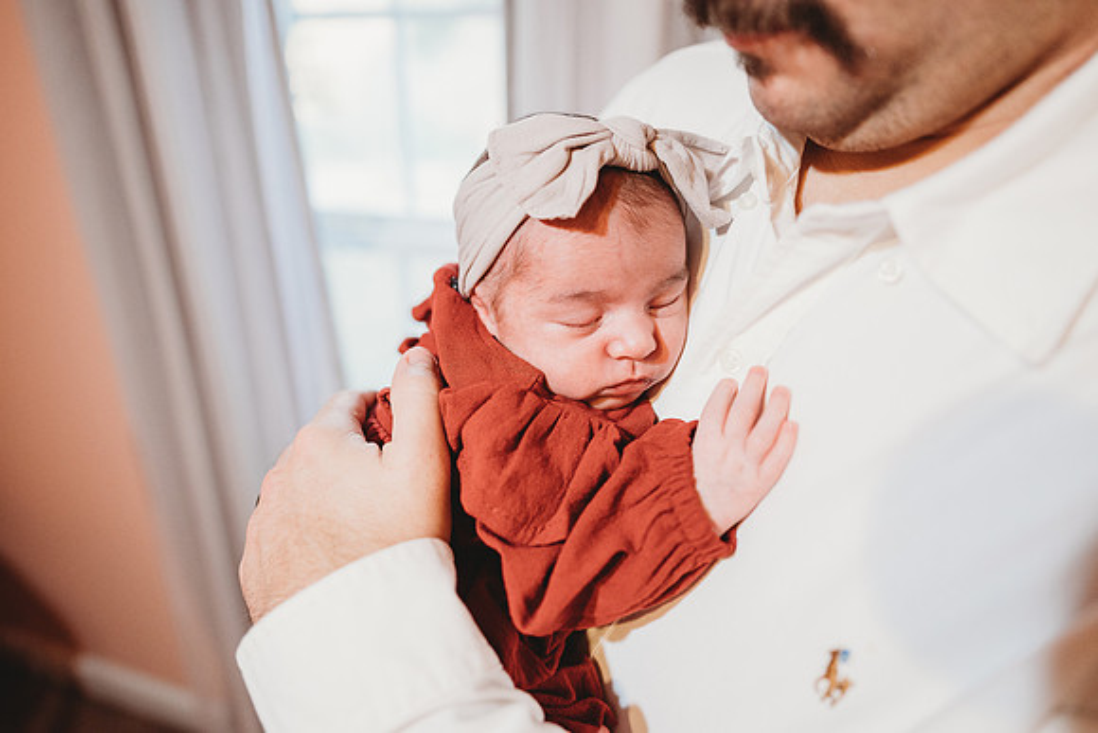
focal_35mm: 24
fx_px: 732
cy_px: 366
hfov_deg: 73.7
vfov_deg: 53.2
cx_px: 549
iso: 1600
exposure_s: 1/160
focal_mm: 24
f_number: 1.8
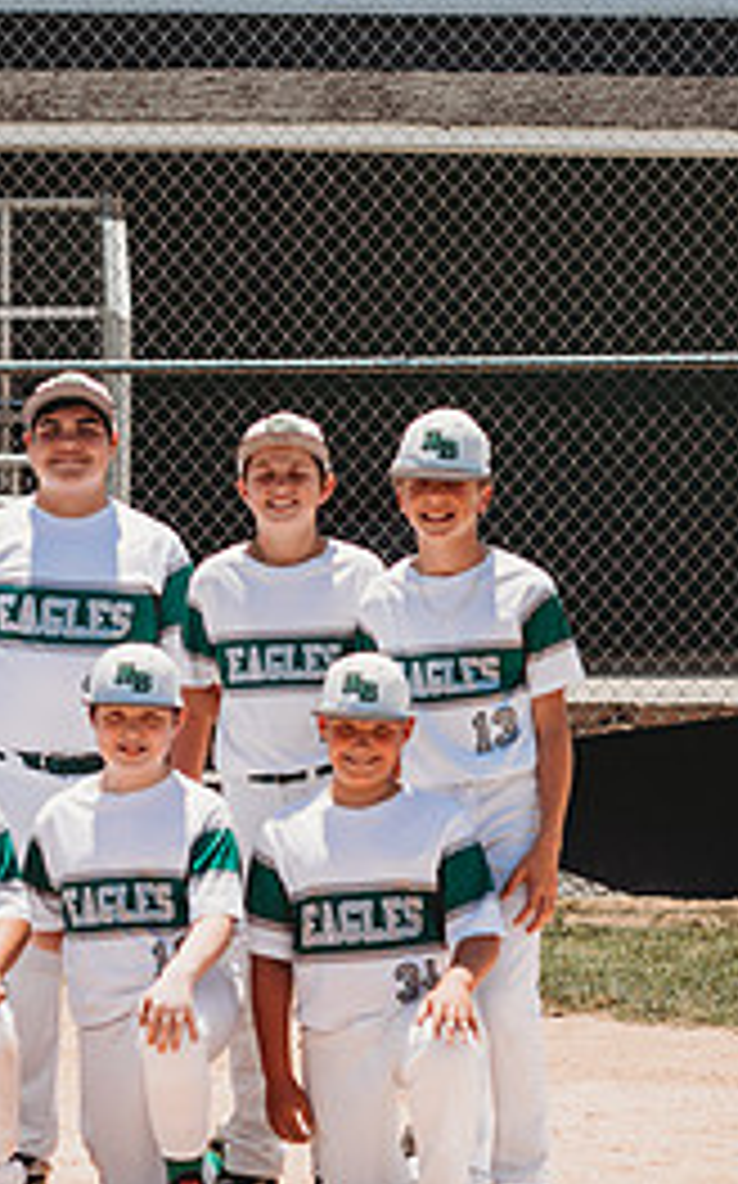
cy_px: 488
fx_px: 6157
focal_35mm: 191
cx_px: -76
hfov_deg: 6.8
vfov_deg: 11.0
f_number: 2.8
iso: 100
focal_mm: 85
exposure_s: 1/2500
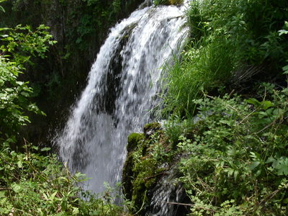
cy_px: 108
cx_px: 144
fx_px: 316
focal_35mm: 38
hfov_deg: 49.0
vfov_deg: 37.7
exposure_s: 1/60
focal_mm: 7.8
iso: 100
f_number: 8
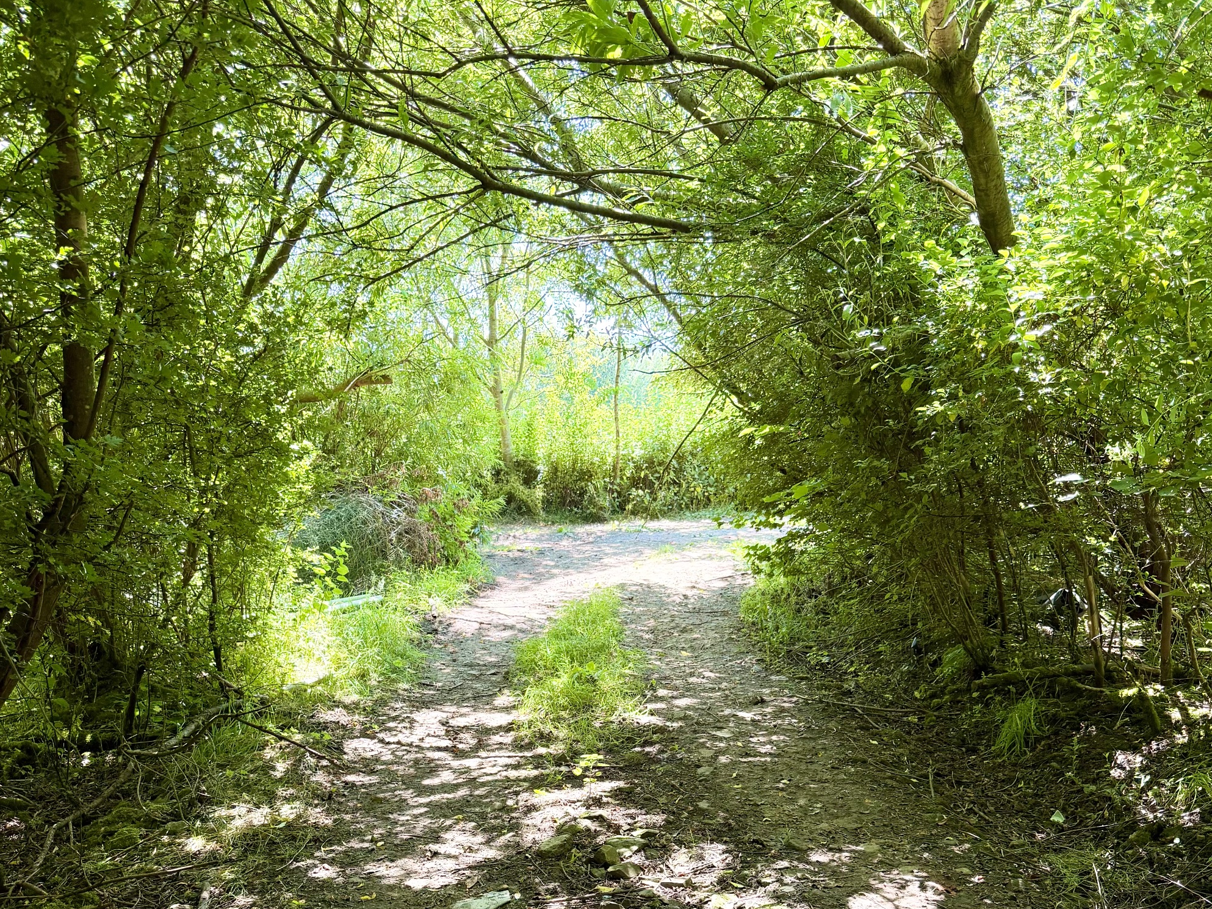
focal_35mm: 33
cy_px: 653
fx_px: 1155
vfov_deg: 42.0
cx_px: 619
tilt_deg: -15.0
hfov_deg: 55.4
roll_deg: -0.1
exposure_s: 1/149
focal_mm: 6.76
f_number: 1.78
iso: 125
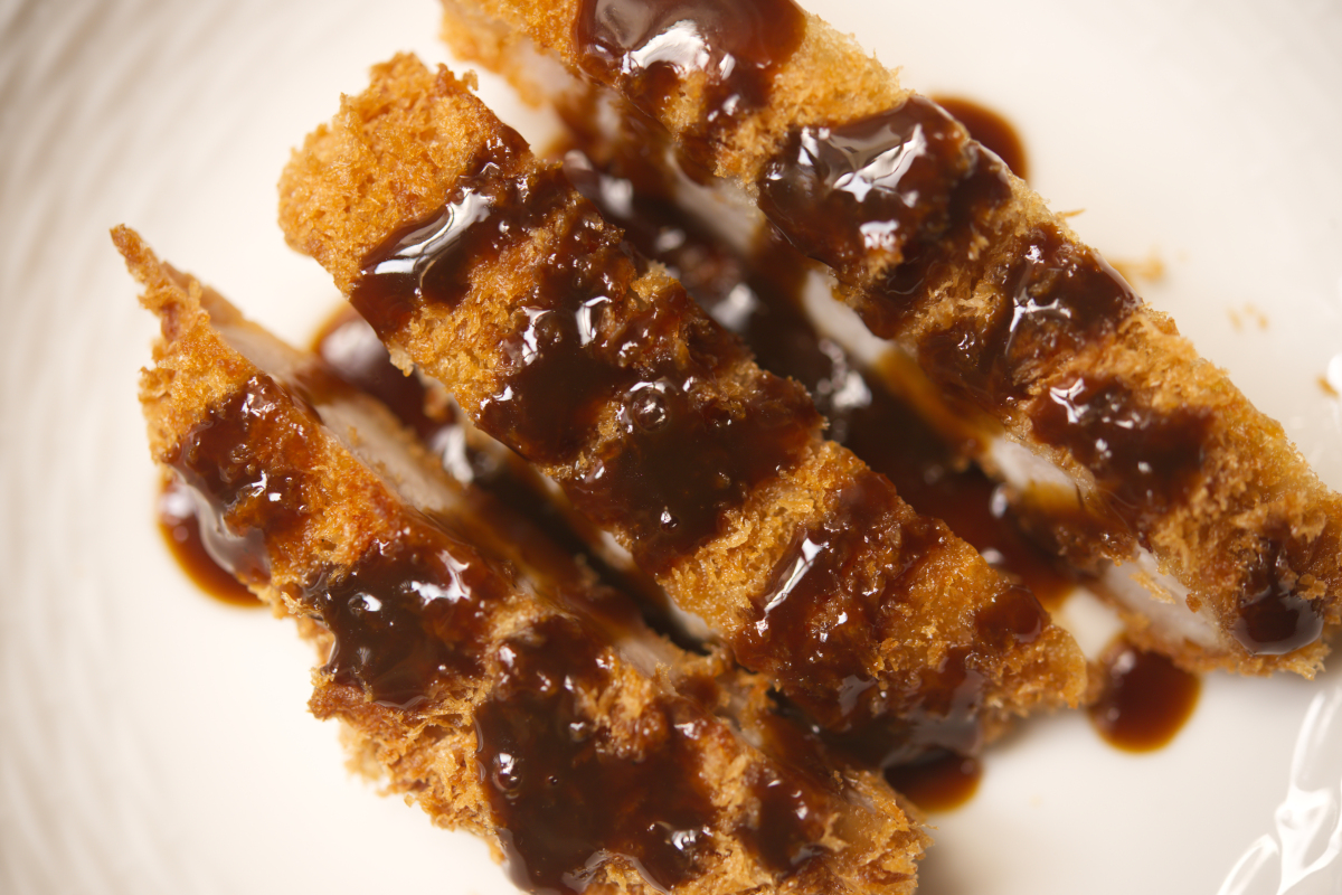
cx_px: 671
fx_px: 2236
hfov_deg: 33.4
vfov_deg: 22.6
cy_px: 448
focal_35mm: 60
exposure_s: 1/60
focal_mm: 60
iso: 250
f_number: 4
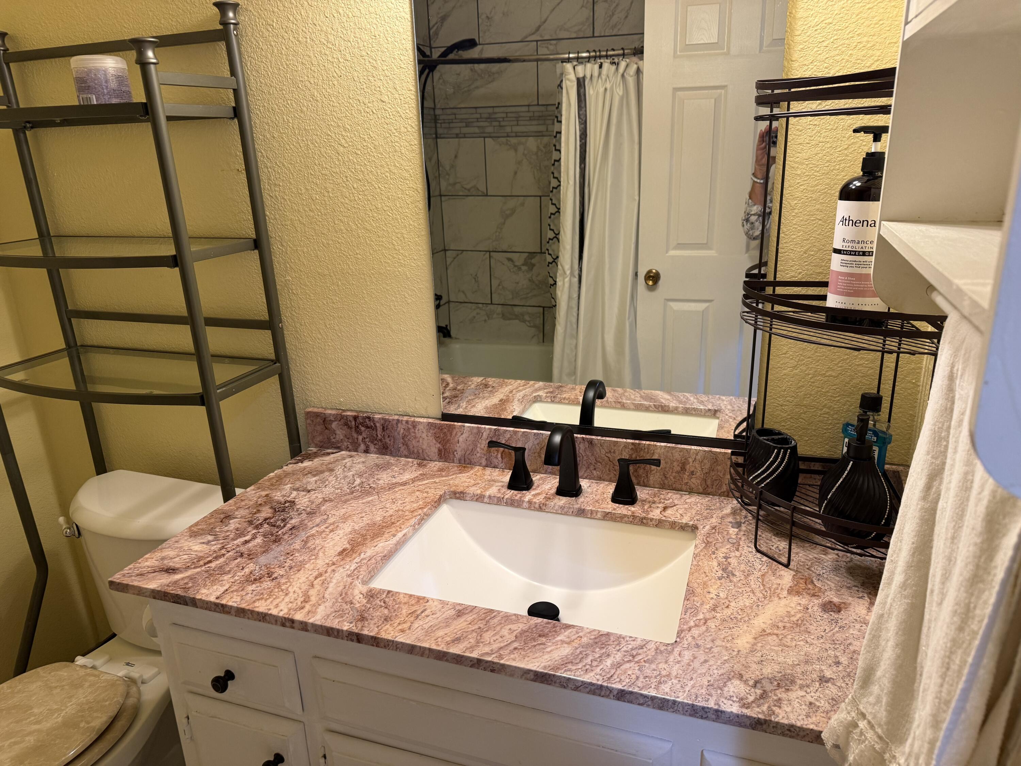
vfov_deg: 56.8
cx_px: 510
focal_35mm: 24
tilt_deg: -18.3
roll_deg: +2.0
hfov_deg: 71.6
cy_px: 383
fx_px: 708
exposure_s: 1/60
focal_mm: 6.76
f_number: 1.78
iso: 160
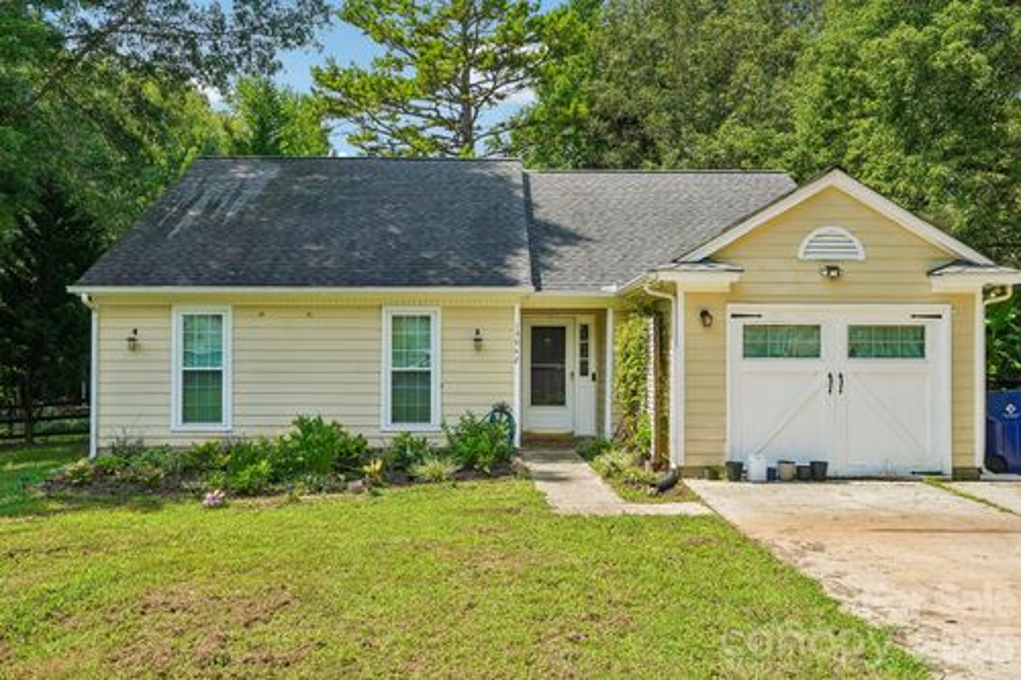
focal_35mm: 30
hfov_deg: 61.9
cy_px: 340
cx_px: 510
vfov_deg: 43.6
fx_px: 851
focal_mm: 20
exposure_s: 1/60
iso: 100
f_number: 8
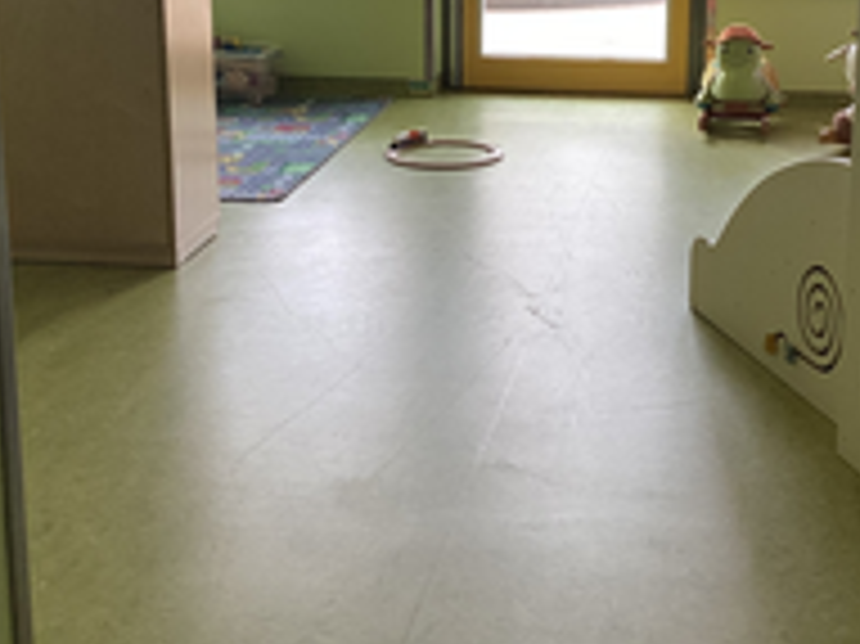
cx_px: 608
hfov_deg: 29.5
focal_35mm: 65
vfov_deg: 22.3
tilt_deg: -14.3
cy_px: 140
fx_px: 1614
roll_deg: -2.4
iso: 80
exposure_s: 1/120
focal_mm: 3.3
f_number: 2.4
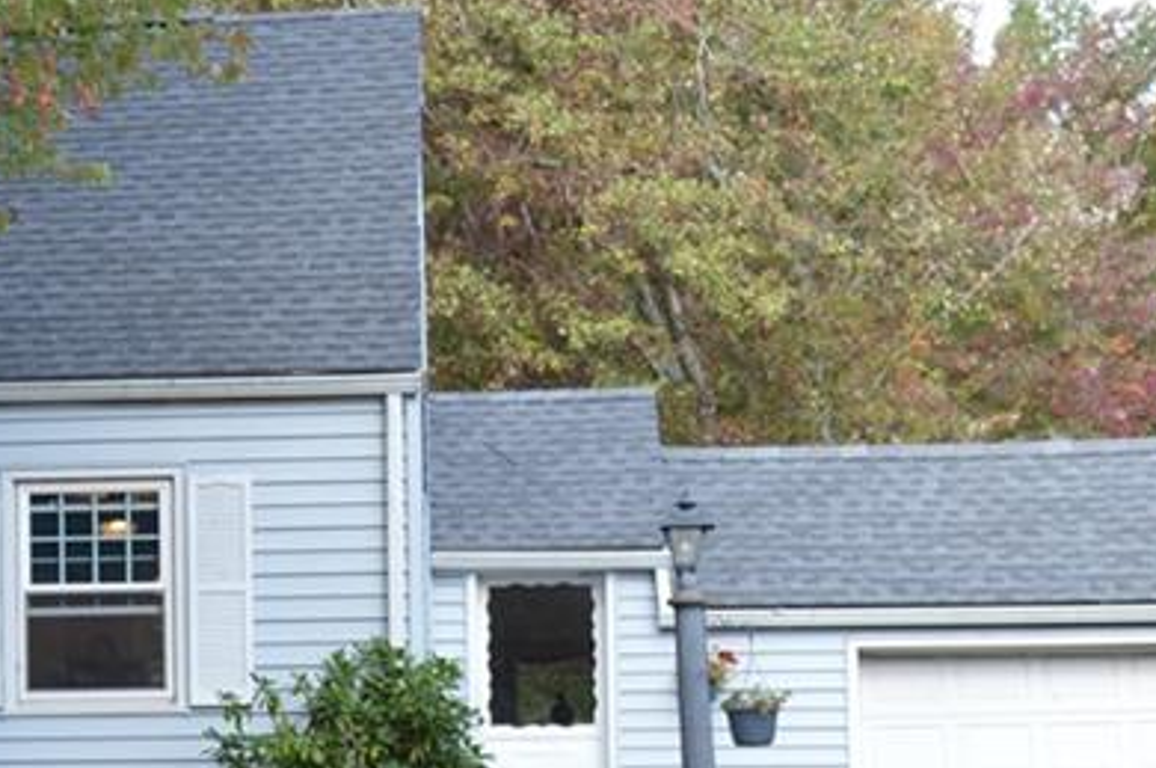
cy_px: 569
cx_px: -133
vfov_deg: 11.9
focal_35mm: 114
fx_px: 3666
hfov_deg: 17.3
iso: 140
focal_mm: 29
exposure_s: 1/125
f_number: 5.6
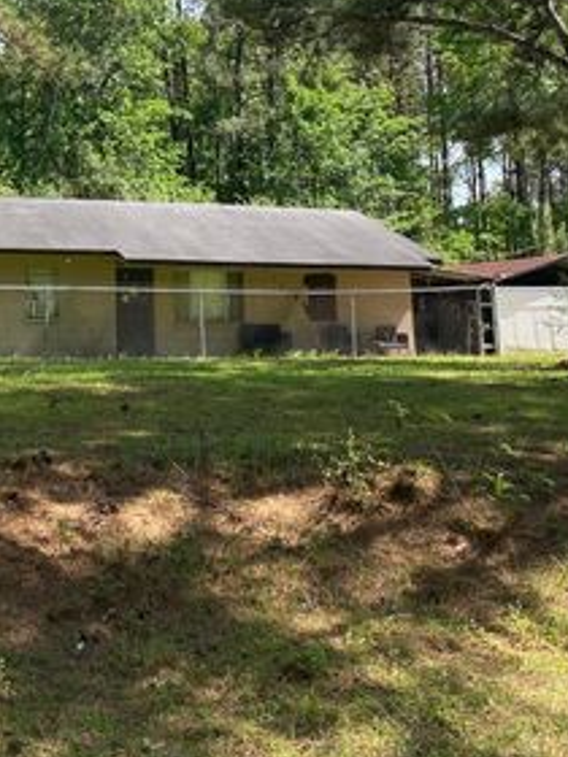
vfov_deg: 28.7
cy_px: -47
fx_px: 1356
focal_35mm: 62
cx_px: 65
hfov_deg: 23.1
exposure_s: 1/858
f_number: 1.8
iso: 32
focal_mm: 4.25
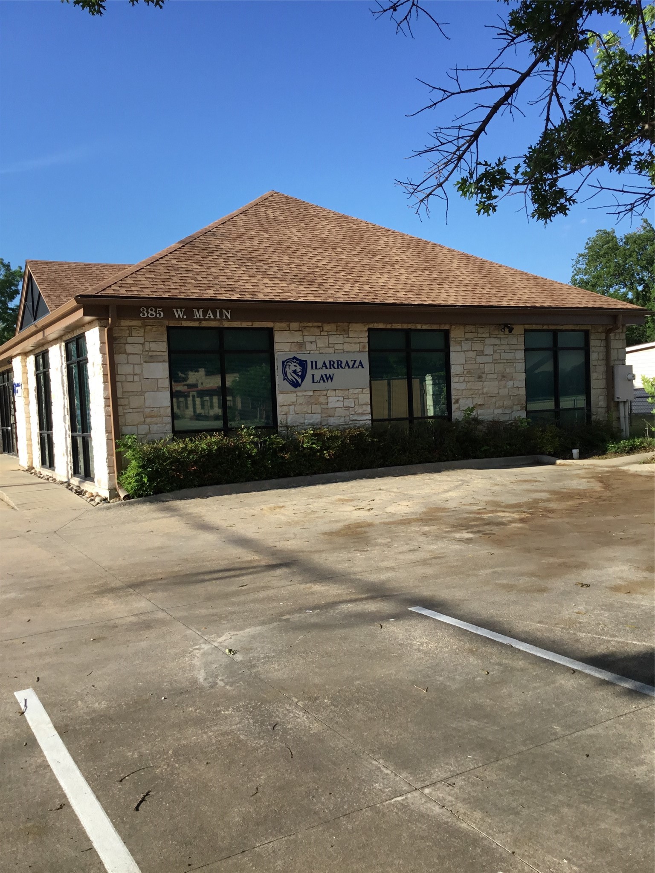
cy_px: 436
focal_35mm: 31
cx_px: 328
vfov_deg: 58.4
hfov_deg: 45.4
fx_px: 782
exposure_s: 1/815
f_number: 2.4
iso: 25
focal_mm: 3.3
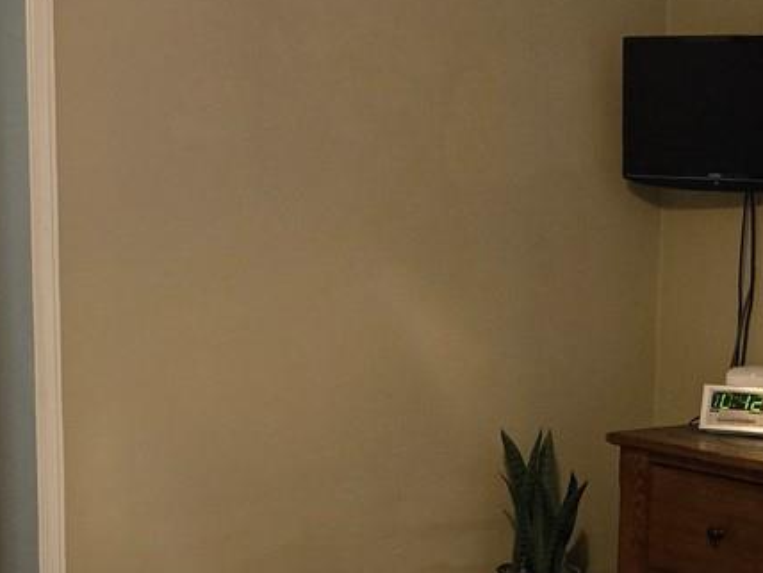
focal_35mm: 86
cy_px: 516
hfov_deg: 22.7
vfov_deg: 16.9
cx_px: 421
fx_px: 1896
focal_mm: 5.4
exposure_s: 1/120
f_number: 1.8
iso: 1000
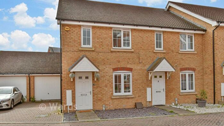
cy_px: 55
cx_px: 112
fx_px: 119
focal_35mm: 20
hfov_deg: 86.6
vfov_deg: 55.7
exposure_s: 1/500
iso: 500
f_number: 11
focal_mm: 13
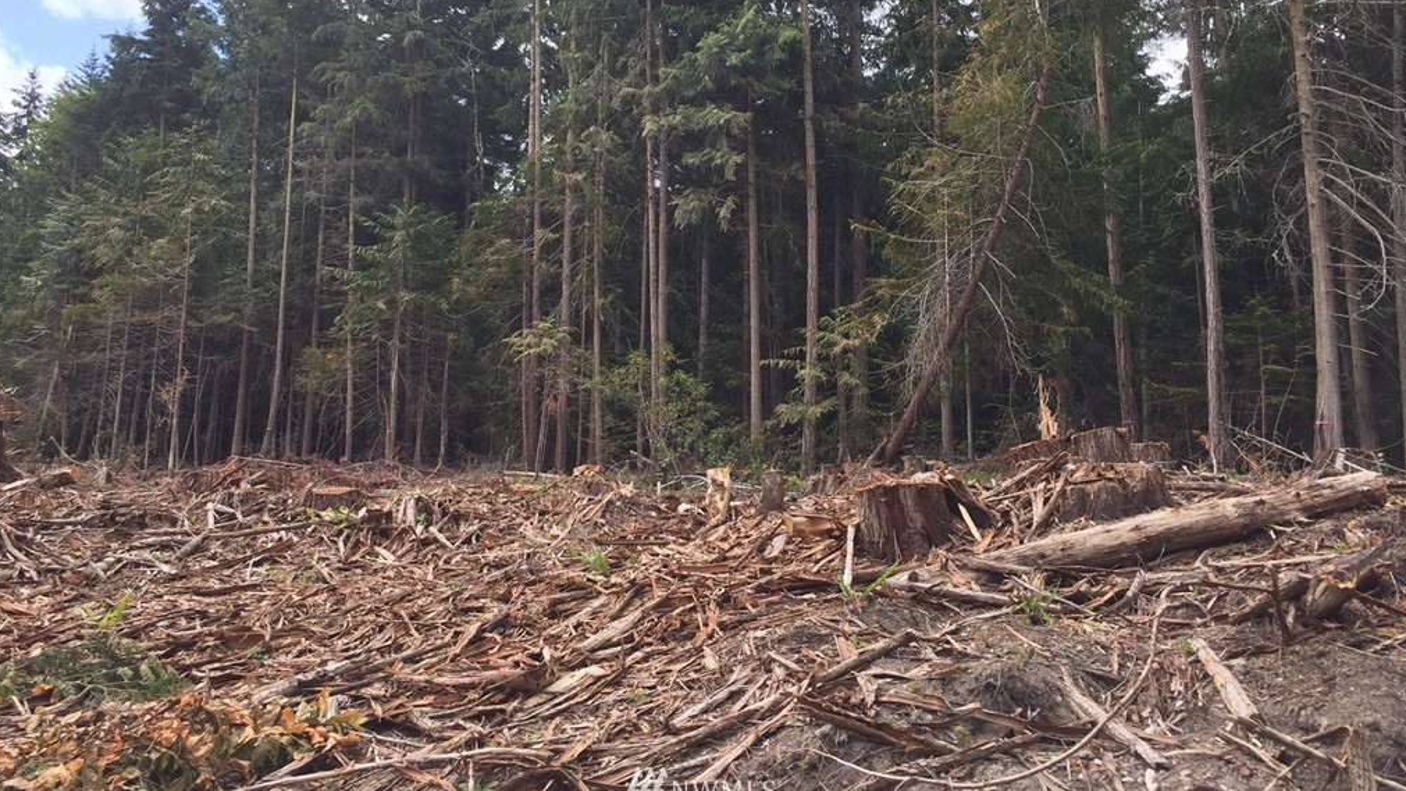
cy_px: 303
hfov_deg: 61.0
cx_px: 704
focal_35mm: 32
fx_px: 1193
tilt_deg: +11.2
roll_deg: -0.8
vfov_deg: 36.5
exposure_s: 1/775
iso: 32
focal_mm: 4.15
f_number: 2.2
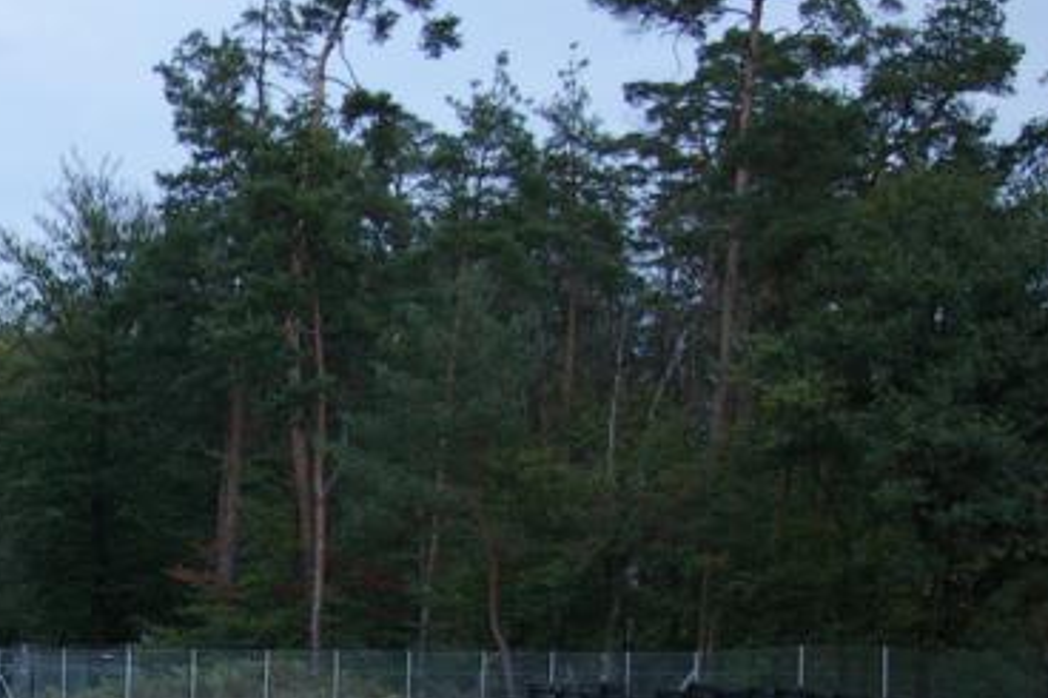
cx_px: -219
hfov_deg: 16.2
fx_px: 3527
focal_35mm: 121
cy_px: 801
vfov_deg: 11.1
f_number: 4
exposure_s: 1/20
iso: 800
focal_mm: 33
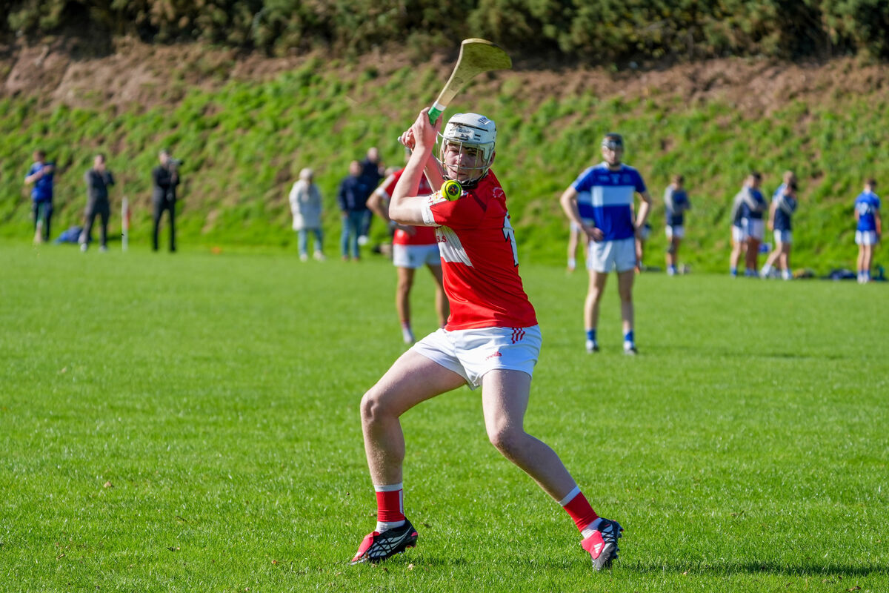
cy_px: 296
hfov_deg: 10.3
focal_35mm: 200
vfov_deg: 6.9
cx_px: 444
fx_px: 4939
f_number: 5.6
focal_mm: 200
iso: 200
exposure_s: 1/800
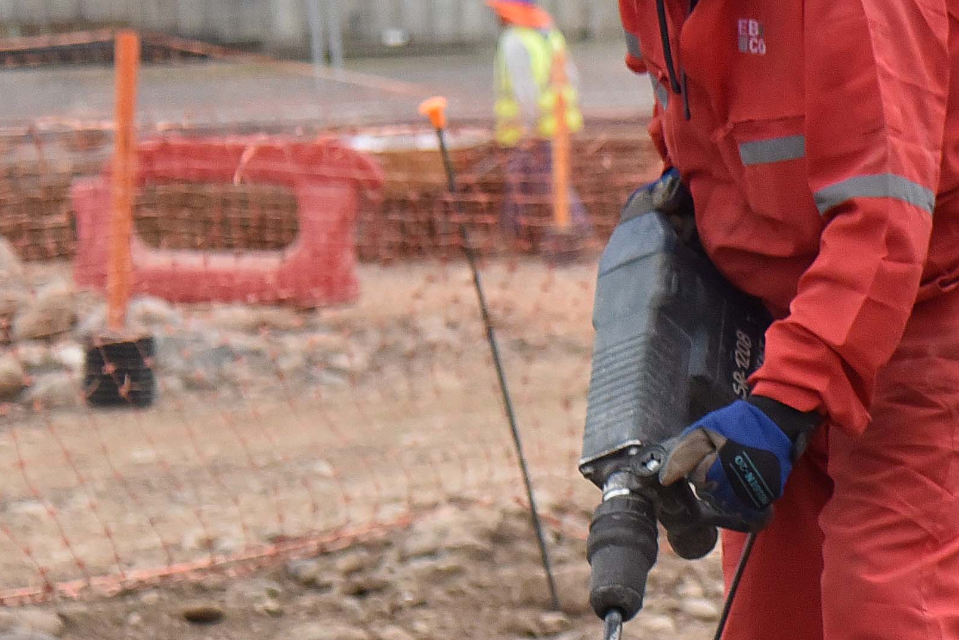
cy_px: 414
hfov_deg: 8.6
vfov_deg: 5.9
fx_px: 6182
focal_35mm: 232
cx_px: 1530
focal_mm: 62
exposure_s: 1/3200
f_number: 4
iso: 2000
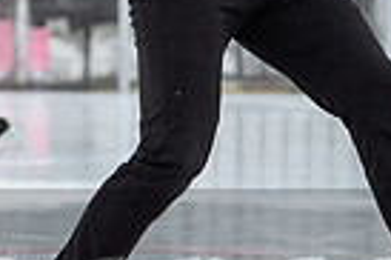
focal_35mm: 665
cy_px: -276
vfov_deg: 2.1
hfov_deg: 3.1
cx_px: -187
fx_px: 7214
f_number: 3.5
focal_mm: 120
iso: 500
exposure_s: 1/1600
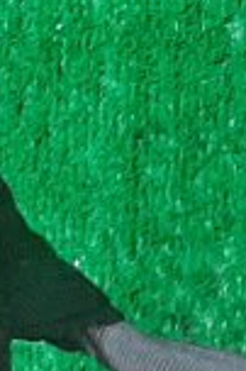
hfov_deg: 5.2
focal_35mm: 257
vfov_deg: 7.1
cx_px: 526
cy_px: 1169
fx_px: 2640
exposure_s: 1/50
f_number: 1.7
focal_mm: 3.93
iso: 201
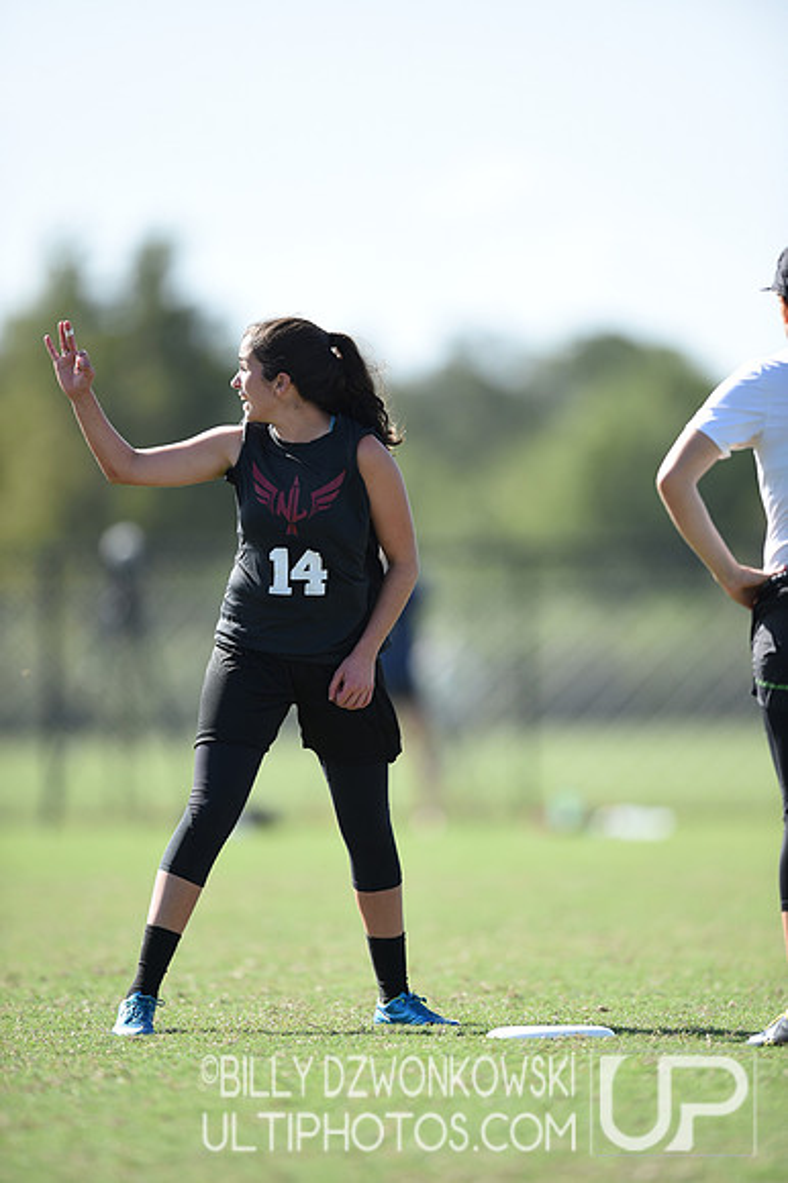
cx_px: 394
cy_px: 592
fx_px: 13148
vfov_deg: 5.2
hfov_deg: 3.4
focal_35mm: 400
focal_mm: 400
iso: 100
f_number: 2.8
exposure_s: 1/800
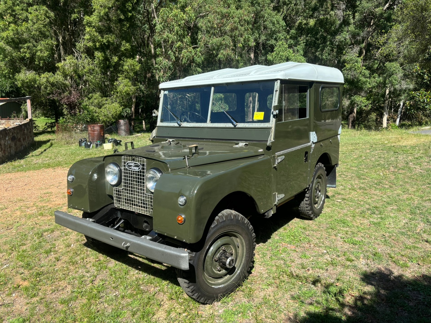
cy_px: 162
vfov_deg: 53.1
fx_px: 324
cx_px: 216
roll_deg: -1.6
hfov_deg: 67.3
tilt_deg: -11.3
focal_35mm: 26
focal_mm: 5.96
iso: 50
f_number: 1.6
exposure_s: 1/1590
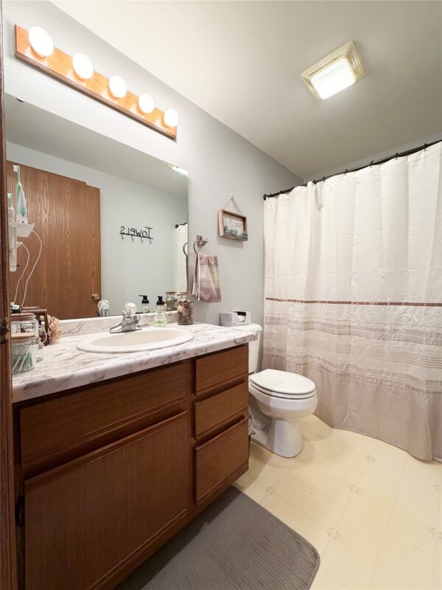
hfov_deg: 85.7
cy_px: 295
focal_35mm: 14
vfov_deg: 102.1
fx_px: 238
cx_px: 221
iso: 160
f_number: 2.2
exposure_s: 1/60
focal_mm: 2.22
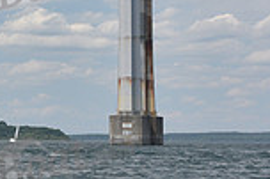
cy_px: -74
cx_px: -206
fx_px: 2000
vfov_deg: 5.1
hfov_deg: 7.5
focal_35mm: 267
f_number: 6.3
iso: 320
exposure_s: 1/800
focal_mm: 70
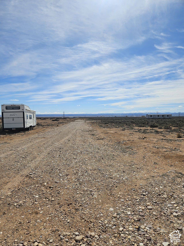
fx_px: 163
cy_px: 123
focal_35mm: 23
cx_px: 92
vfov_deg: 73.9
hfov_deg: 58.9
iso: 25
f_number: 1.8
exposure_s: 1/4953
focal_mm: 5.4
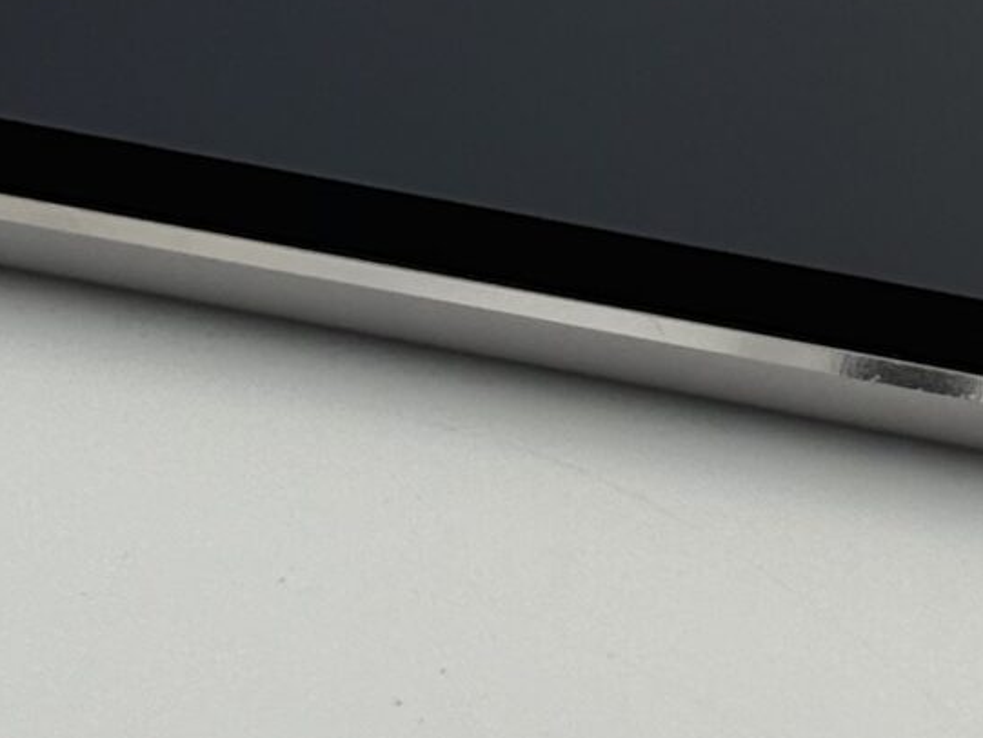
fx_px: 6448
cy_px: -253
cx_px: 1465
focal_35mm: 227
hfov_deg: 8.5
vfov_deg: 6.5
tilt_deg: -35.4
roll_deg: -0.5
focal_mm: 6.76
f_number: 1.78
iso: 100
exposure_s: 1/1285
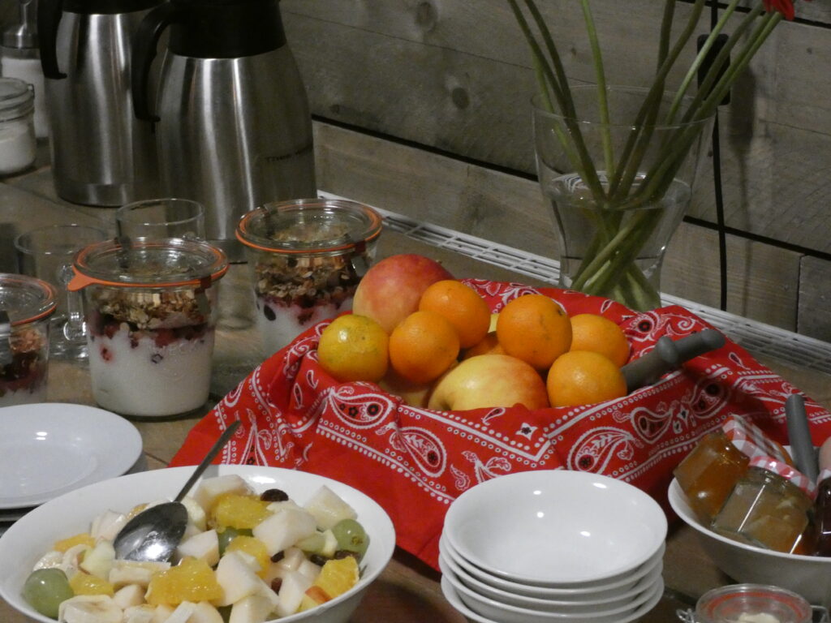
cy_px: 312
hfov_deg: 20.0
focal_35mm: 98
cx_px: 416
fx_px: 2353
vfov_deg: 15.1
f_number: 4.8
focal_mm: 17.5
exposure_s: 1/13
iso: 1600
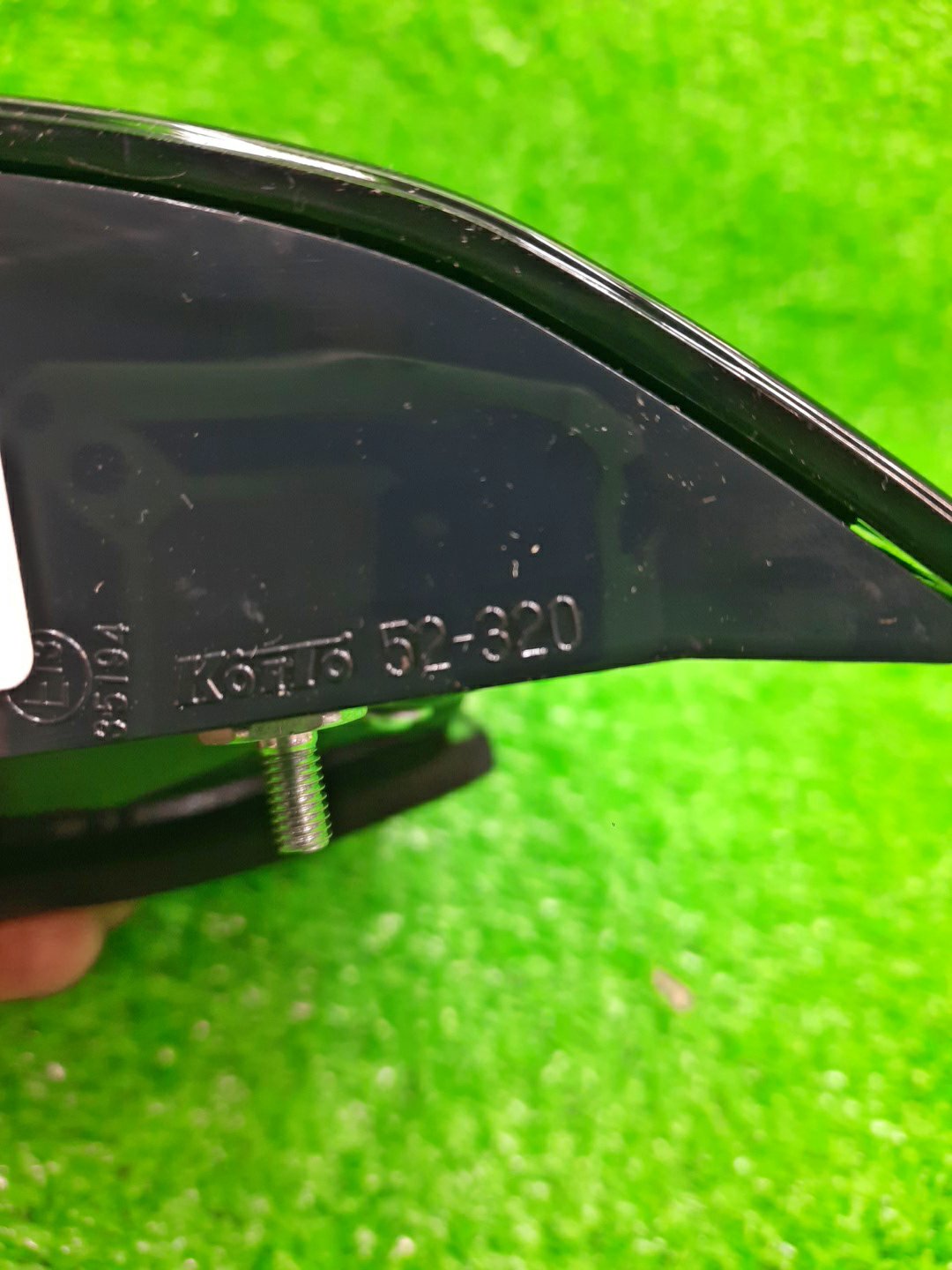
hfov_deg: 54.9
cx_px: 476
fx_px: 917
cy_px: 635
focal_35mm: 25
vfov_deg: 69.4
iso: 207
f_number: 2
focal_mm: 4.6
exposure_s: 1/50
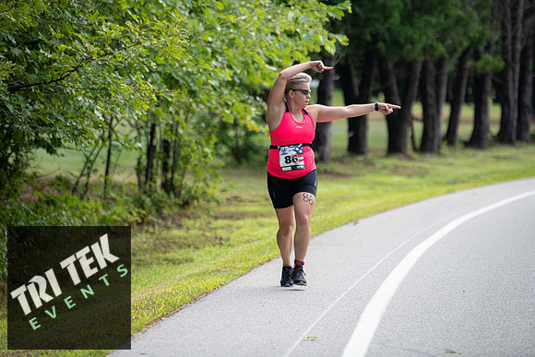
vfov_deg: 6.9
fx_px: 2973
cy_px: 178
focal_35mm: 200
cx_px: 268
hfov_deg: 10.3
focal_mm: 200
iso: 250
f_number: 3.5
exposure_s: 1/400
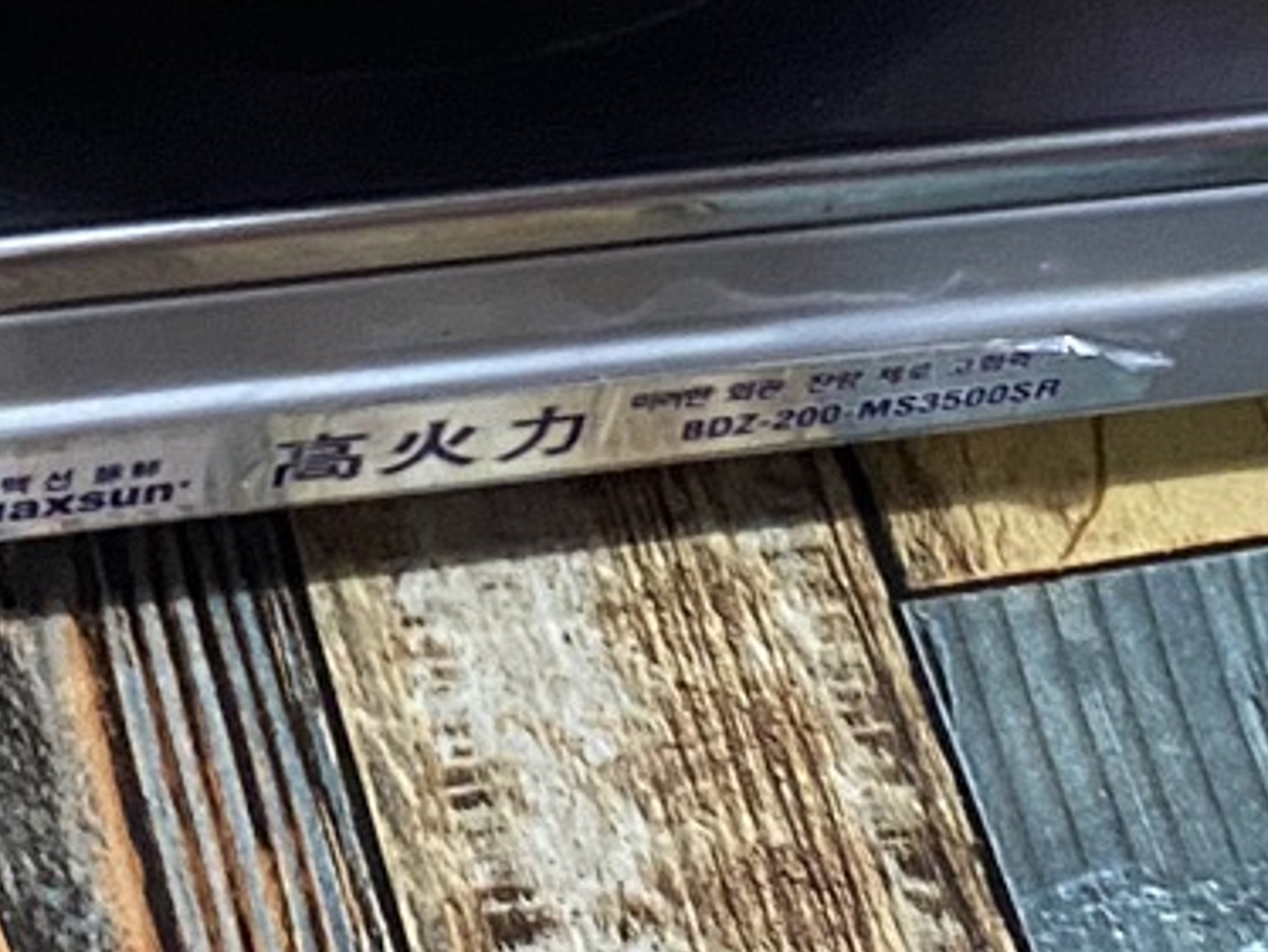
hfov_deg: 14.0
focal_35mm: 139
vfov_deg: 10.1
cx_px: 115
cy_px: -762
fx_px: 5095
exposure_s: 1/33
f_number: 1.8
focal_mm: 4.25
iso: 500
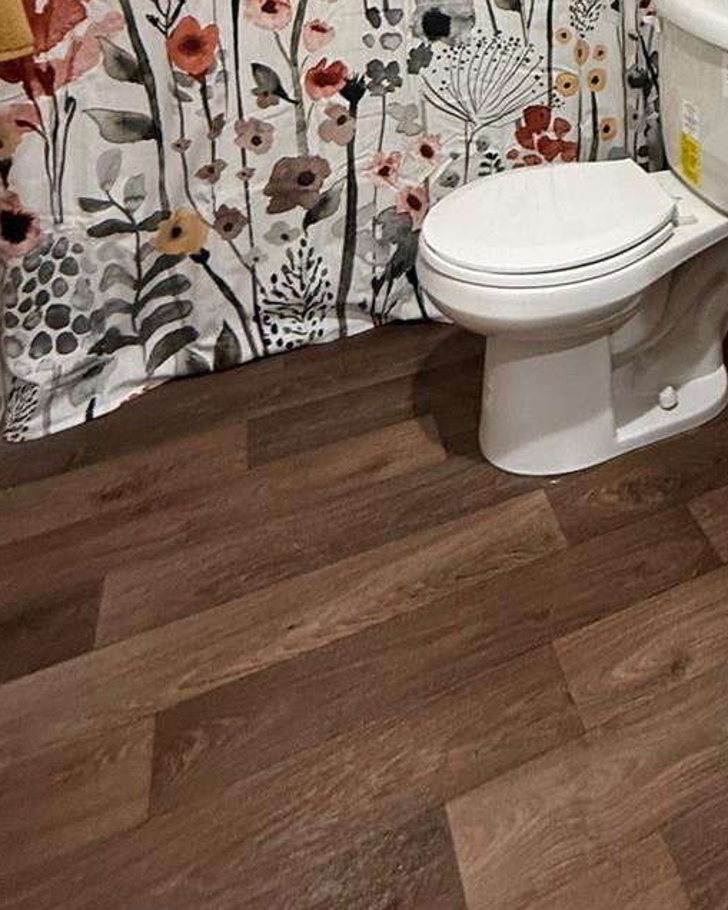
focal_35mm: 33
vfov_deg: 42.4
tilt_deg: -6.7
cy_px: -96
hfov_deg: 41.0
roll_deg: -1.0
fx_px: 889
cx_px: 658
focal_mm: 2.22
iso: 250
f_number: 2.2
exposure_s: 1/60
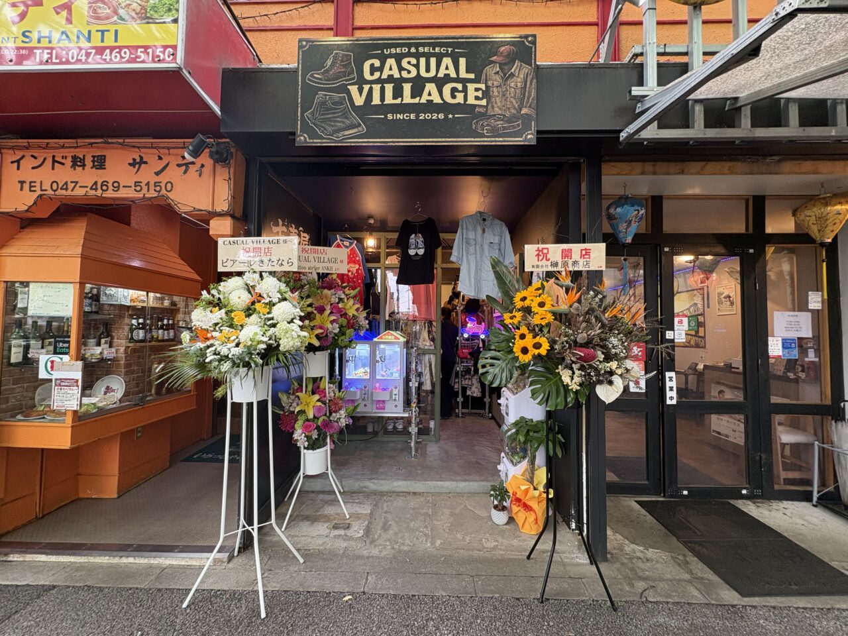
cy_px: 318
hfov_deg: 102.1
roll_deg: -0.7
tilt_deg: +1.2
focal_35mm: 14
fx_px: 343
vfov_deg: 85.7
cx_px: 424
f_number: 2.2
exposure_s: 1/50
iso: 160
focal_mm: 2.22
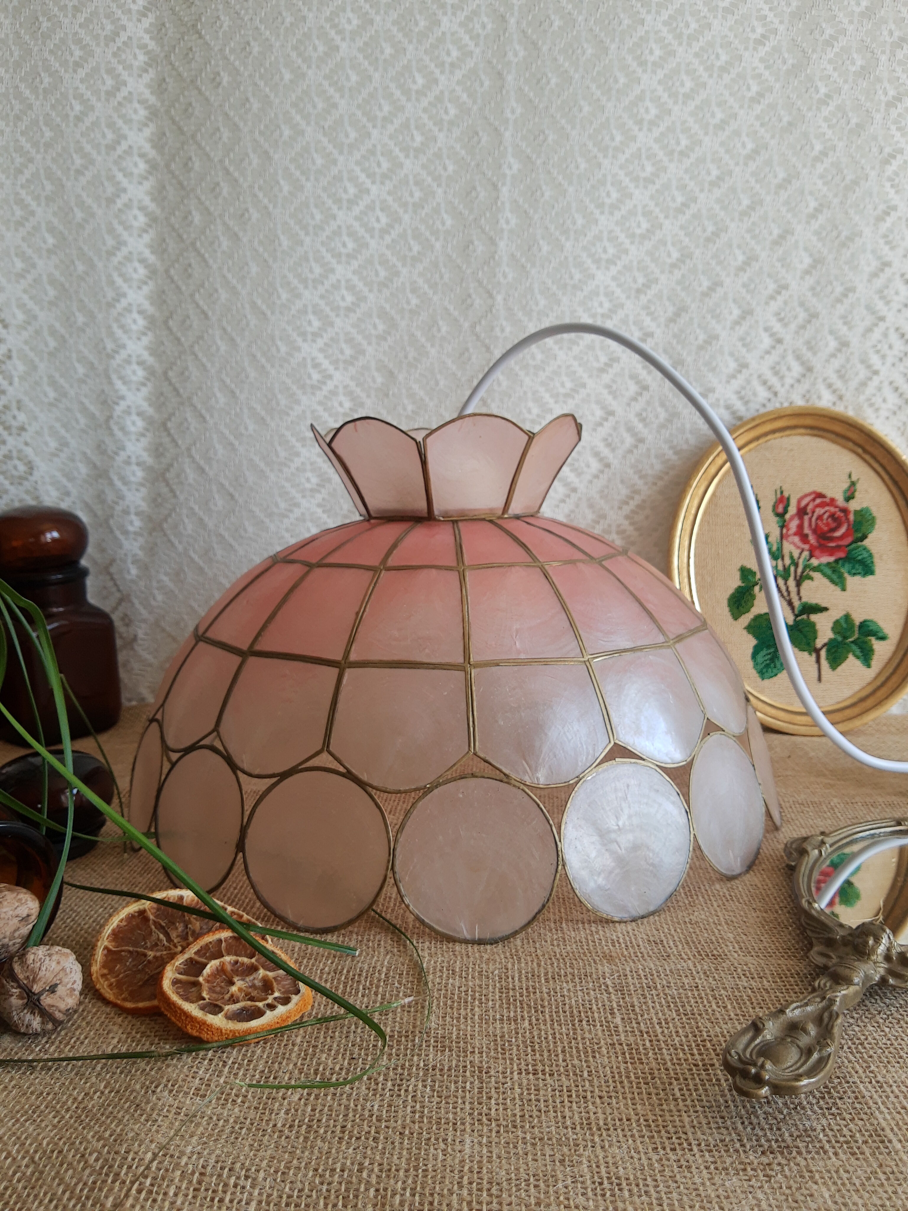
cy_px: 606
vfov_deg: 67.3
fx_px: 909
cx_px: 454
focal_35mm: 26
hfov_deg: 53.1
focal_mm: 3.95
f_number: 1.8
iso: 71
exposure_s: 1/100
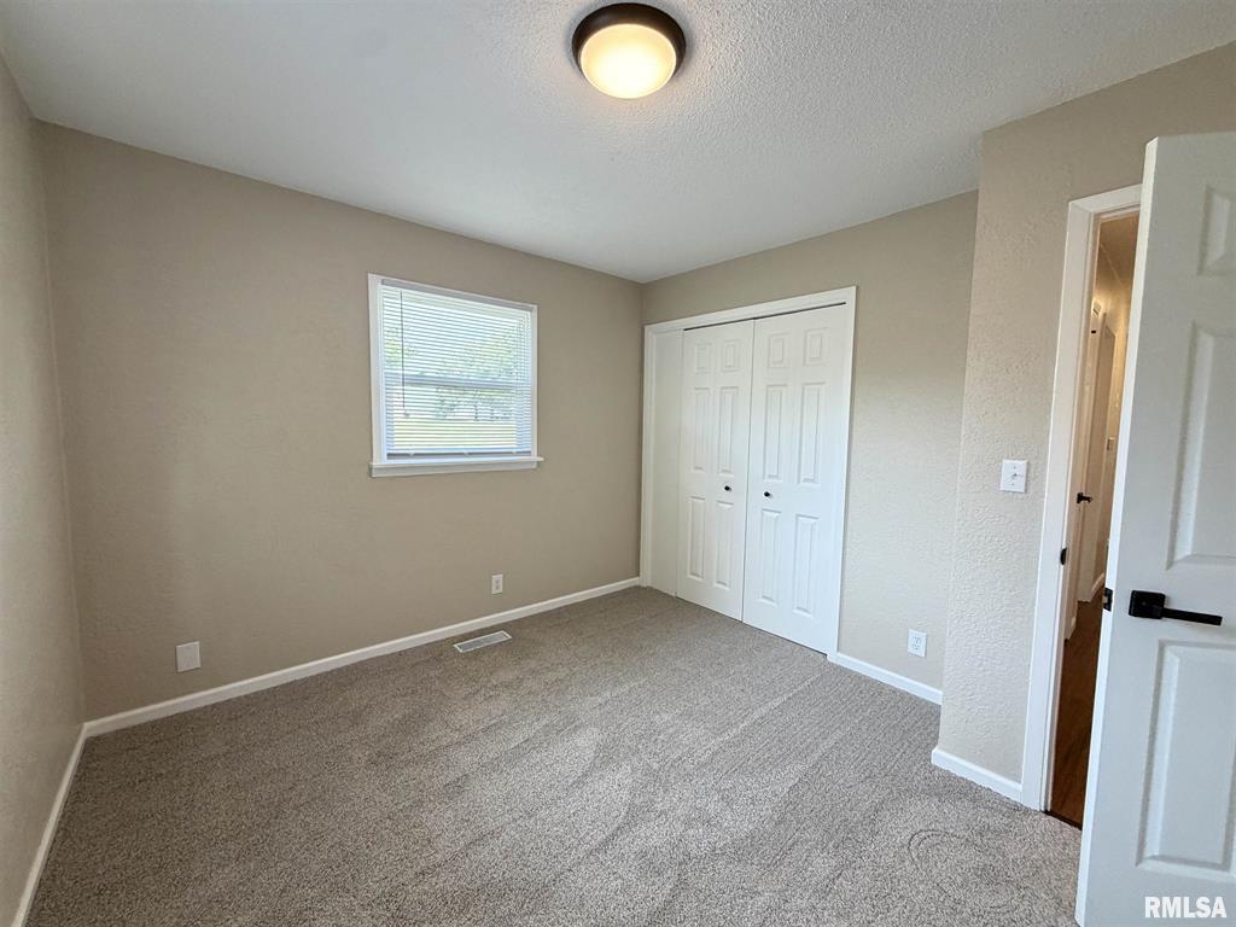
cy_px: 464
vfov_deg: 85.7
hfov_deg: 102.1
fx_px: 500
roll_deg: -1.1
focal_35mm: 14
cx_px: 618
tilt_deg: -5.4
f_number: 2.2
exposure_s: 1/120
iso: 250
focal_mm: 2.22
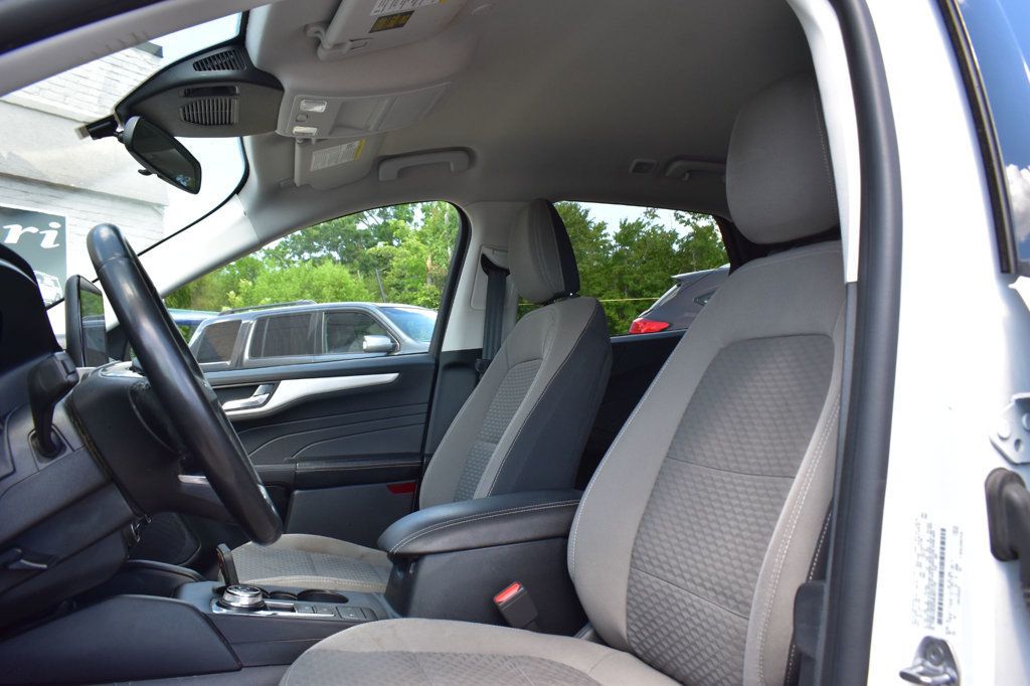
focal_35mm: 27
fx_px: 772
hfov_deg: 67.4
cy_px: 343
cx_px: 515
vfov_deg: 47.9
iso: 400
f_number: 9
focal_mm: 18
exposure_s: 1/100
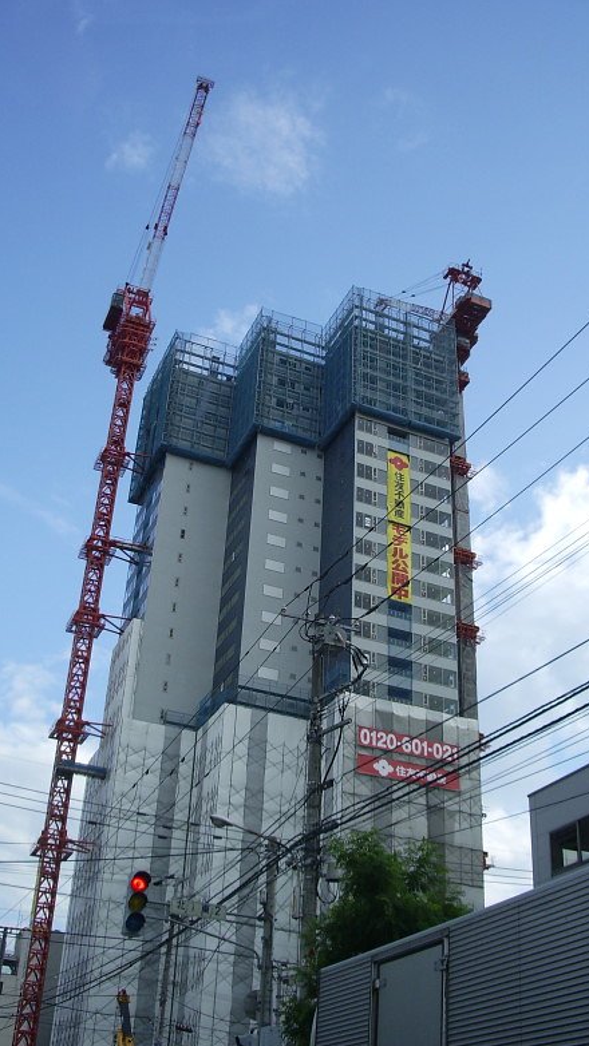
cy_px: 532
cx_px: 270
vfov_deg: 51.6
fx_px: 1083
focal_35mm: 39
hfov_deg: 30.4
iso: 80
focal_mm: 5.8
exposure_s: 1/250
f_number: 4.3
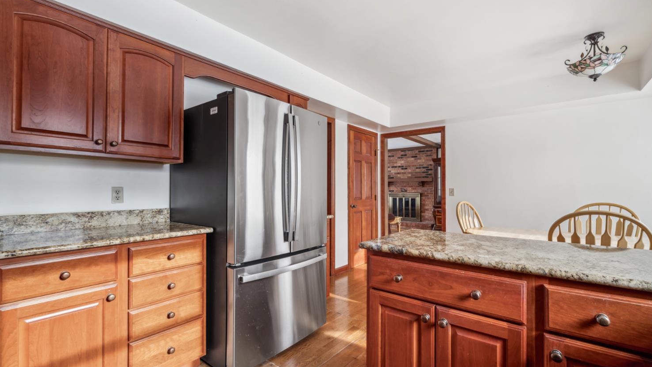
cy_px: 195
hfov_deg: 99.4
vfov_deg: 67.0
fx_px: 277
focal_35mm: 16
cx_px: 324
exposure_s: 1/5
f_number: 9
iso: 200
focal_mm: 15
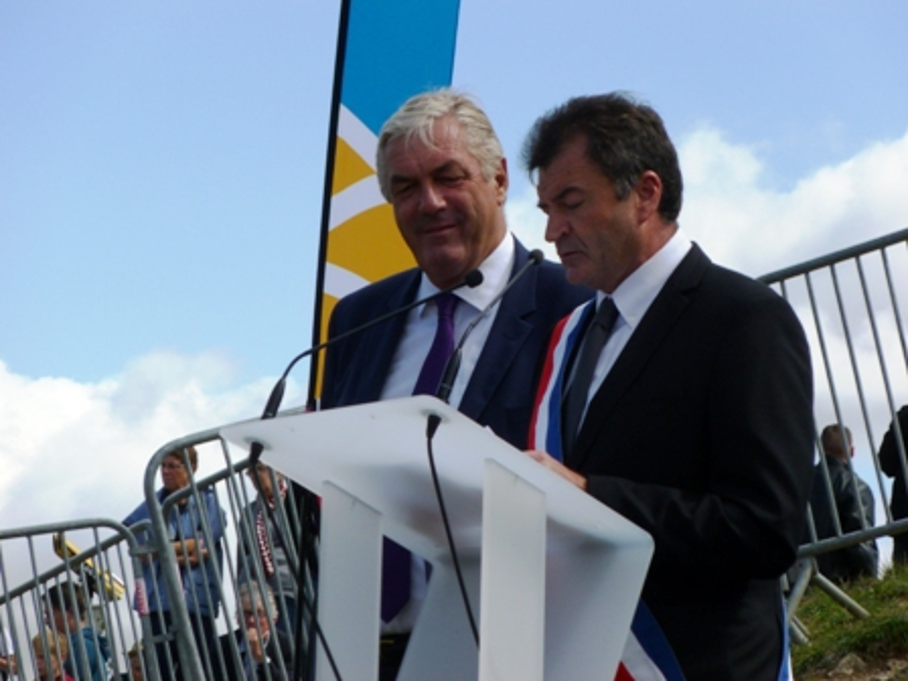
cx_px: 454
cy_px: 340
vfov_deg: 6.5
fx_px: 5954
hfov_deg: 8.7
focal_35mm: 227
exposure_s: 1/400
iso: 100
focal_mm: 40.5
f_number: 5.9
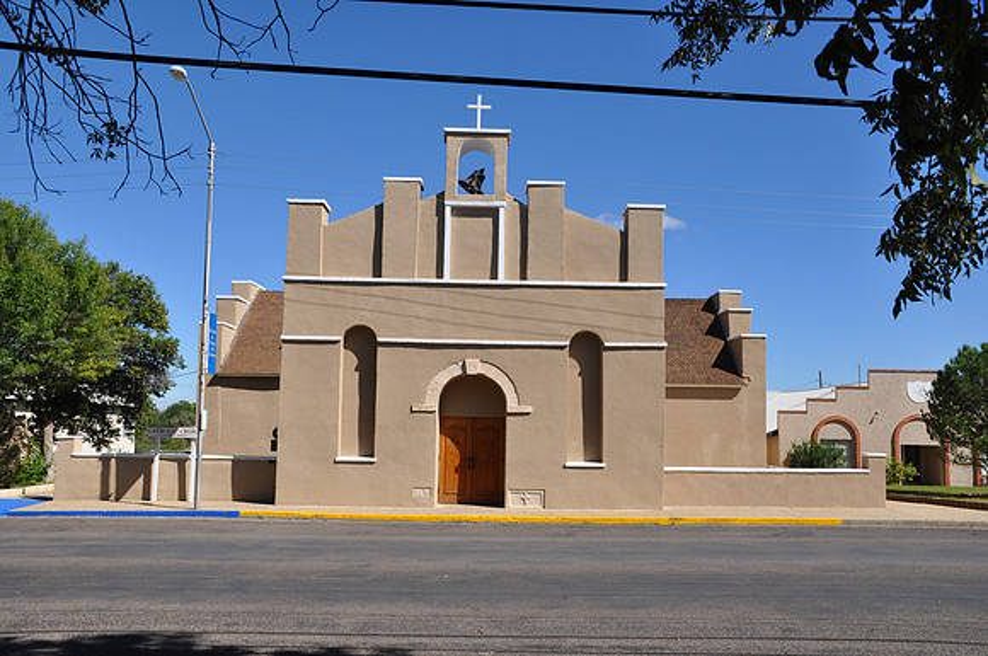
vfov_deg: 39.9
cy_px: 328
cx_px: 494
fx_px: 904
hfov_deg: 57.3
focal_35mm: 33
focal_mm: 22
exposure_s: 1/160
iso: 200
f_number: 13
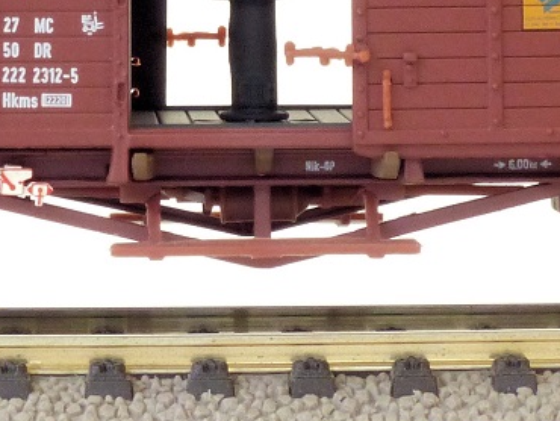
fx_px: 2865
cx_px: 250
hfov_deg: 11.2
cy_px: -50
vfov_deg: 8.3
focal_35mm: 177
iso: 400
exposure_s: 1/60
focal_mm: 10.9
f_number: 8
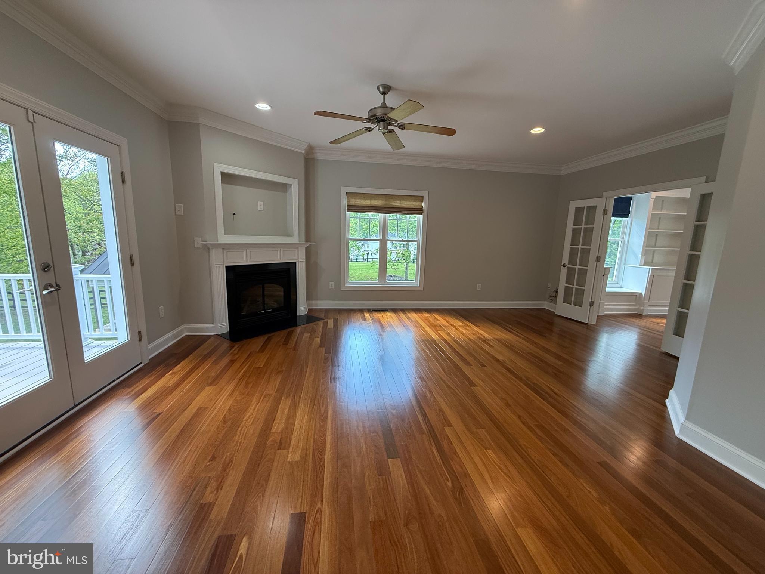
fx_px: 309
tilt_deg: -8.4
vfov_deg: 85.7
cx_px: 382
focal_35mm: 14
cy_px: 287
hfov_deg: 102.1
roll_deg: -2.0
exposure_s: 1/120
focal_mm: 2.22
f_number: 2.2
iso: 160
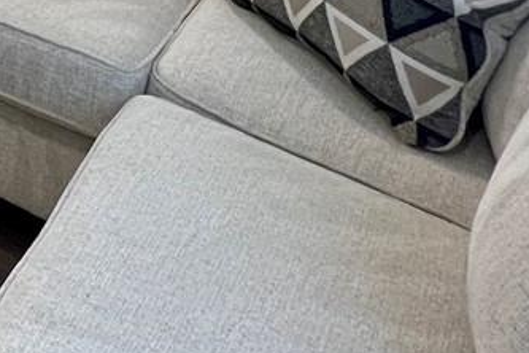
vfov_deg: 15.1
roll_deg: +0.3
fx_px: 955
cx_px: -513
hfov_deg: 19.2
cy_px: -428
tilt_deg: -8.0
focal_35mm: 65
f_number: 1.8
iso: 125
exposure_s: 1/60
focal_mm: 1.57
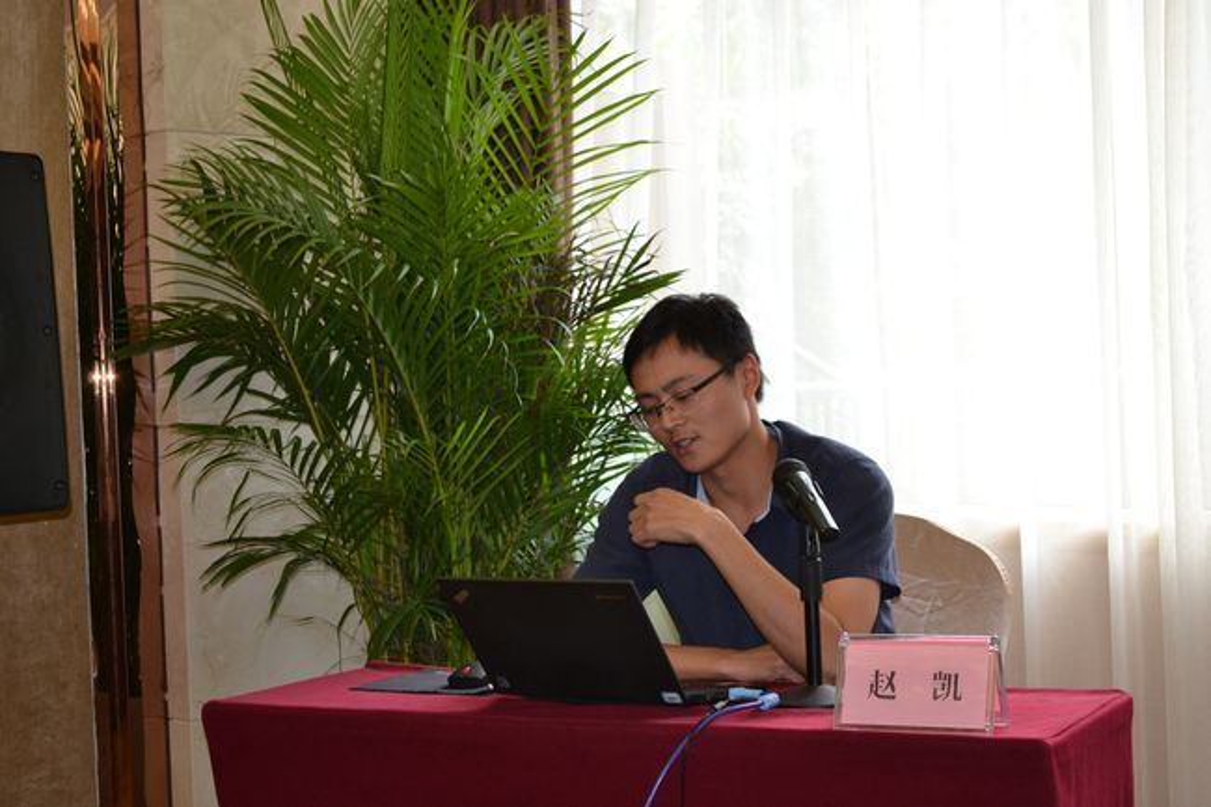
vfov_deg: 22.6
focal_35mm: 60
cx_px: 606
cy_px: 404
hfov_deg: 33.4
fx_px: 2018
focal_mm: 40
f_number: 5.3
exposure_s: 1/60
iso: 450
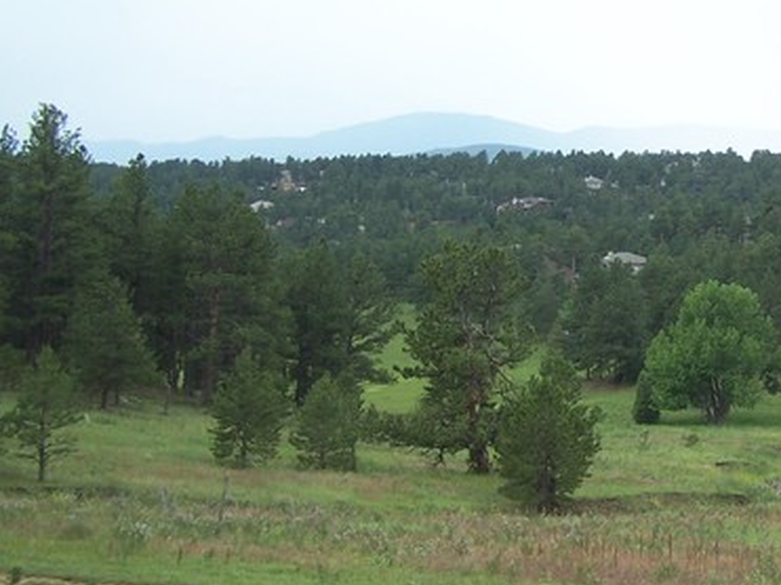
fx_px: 1849
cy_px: 259
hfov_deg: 23.2
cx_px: 707
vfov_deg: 18.0
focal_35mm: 82
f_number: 2.8
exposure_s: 1/250
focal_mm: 6.3
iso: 80
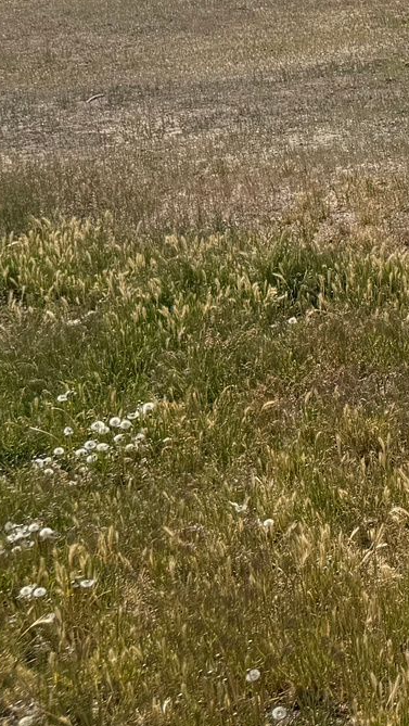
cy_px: -59
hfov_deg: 12.0
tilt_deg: -7.2
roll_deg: -0.4
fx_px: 1540
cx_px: 994
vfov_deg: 24.8
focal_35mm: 80
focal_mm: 6.76
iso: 80
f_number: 1.78
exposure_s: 1/9091
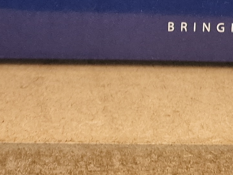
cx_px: 114
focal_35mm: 126
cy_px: -182
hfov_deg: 15.6
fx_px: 848
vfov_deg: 10.7
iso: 100
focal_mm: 6.4
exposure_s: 1/100
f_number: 1.8
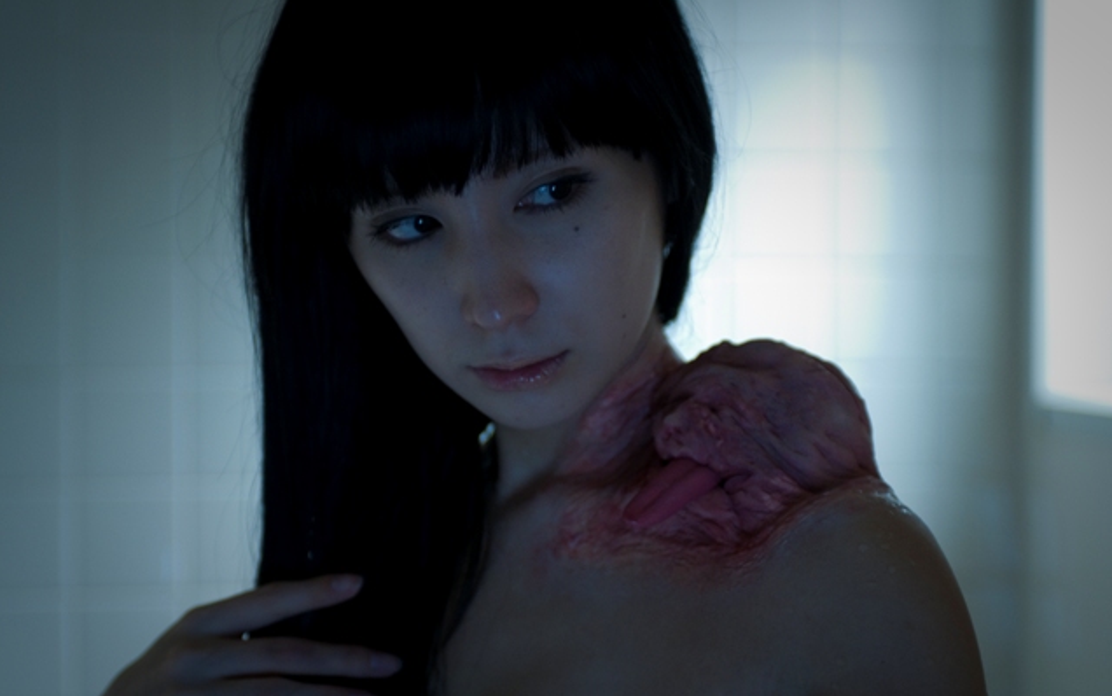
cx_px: 558
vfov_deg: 15.2
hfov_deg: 24.1
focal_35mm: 86
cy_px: 351
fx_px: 2607
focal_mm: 56
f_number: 2.8
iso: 800
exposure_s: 1/40
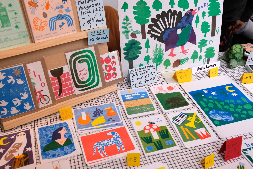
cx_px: 126
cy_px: 84
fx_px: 253
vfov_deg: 36.9
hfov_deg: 53.1
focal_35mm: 36
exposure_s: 1/250
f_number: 4.5
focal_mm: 24.3
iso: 2500
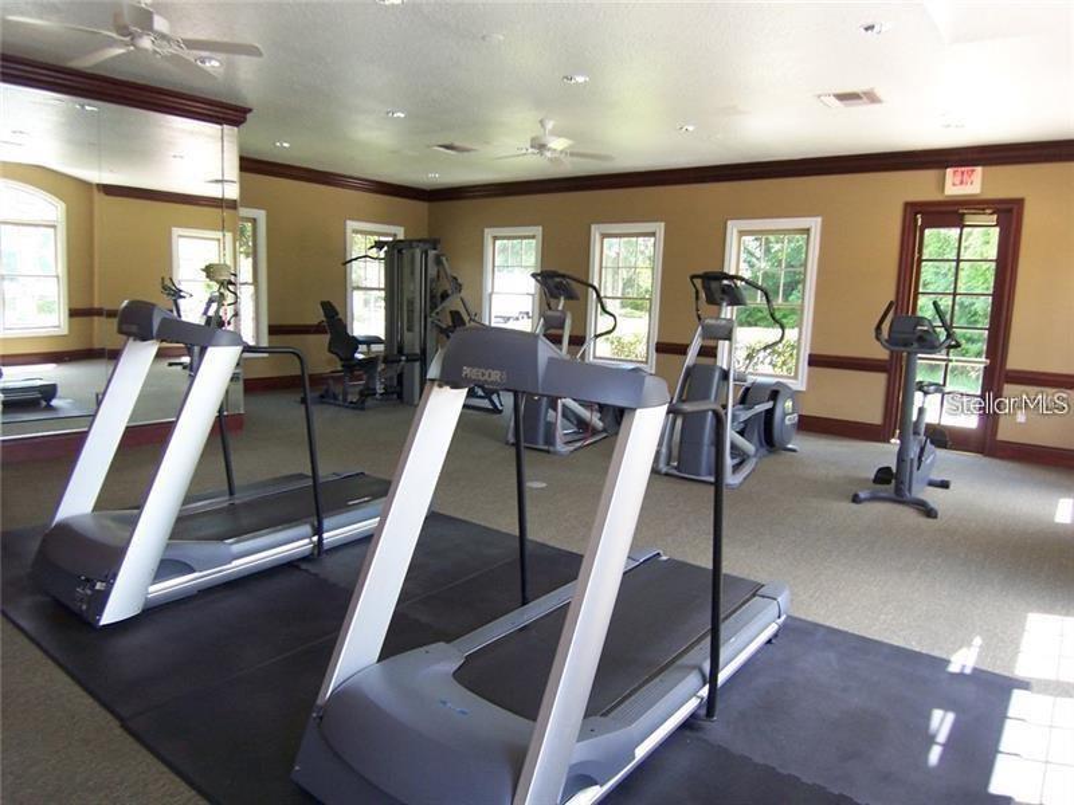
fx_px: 714
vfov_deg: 58.9
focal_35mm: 23
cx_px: 537
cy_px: 402
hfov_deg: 73.9
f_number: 2.8
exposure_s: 1/30
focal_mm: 3.8
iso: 100
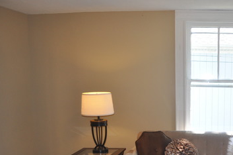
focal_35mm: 49
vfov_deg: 26.8
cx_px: 207
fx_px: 317
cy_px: 129
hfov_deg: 37.9
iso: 400
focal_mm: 18
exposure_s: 1/125
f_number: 3.5
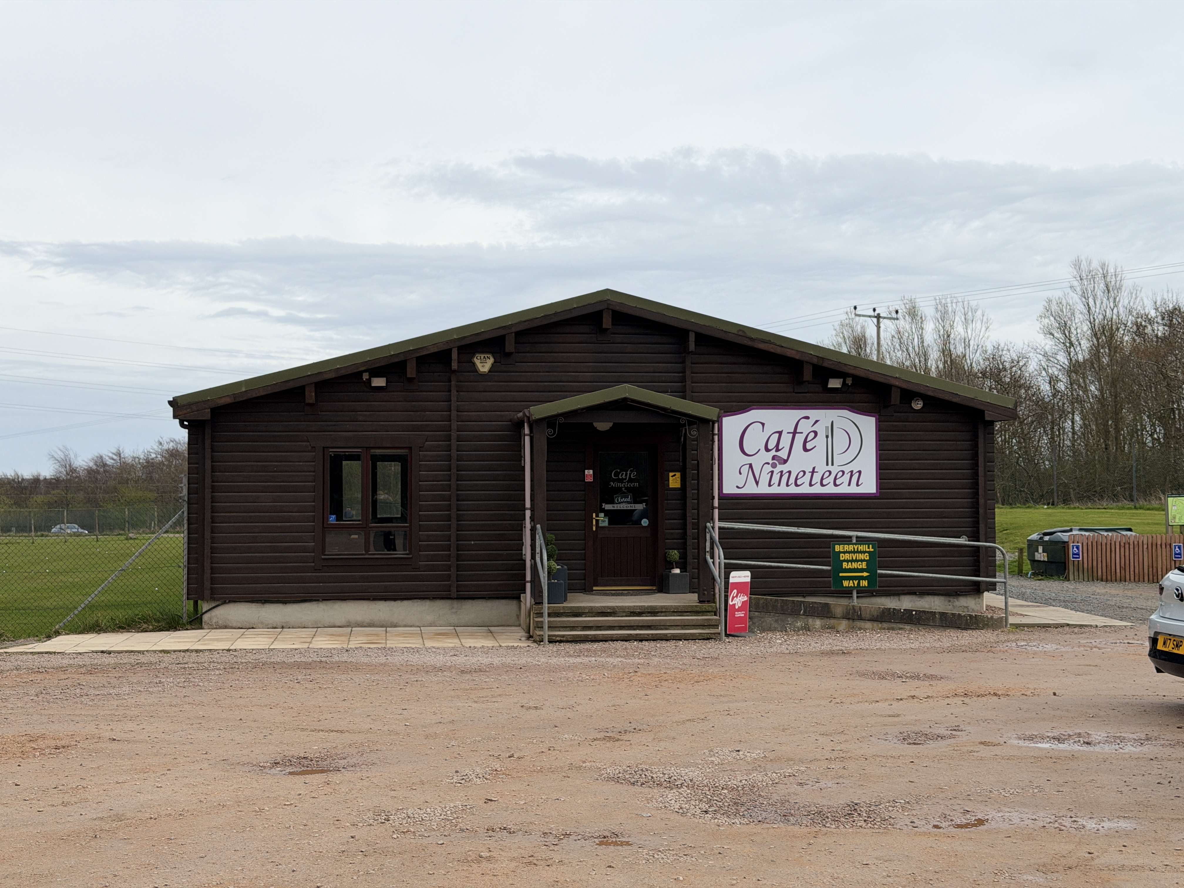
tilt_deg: +2.0
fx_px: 1642
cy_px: 444
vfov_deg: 30.3
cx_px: 592
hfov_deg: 39.7
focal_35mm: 48
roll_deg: +0.8
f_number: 1.78
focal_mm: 6.76
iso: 64
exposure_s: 1/5208
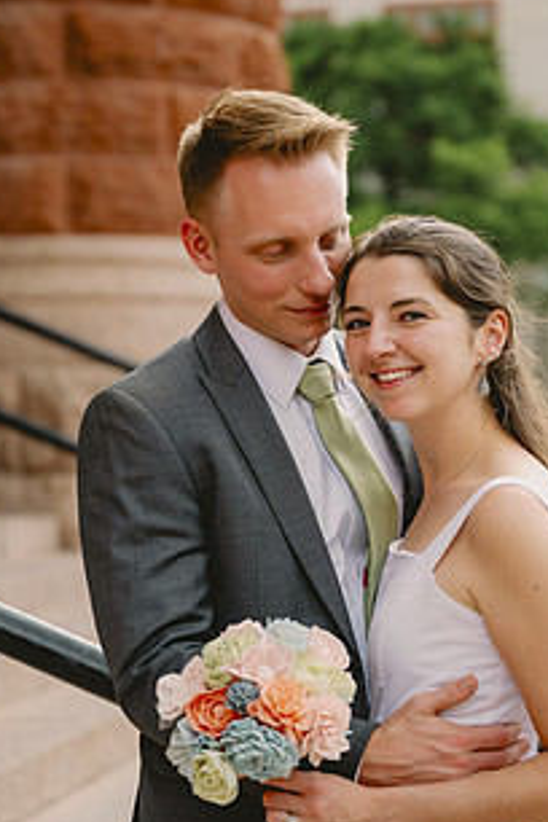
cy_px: 454
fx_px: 2352
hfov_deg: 13.3
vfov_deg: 19.8
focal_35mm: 103
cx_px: 344
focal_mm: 70
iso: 400
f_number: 2.8
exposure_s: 1/1600
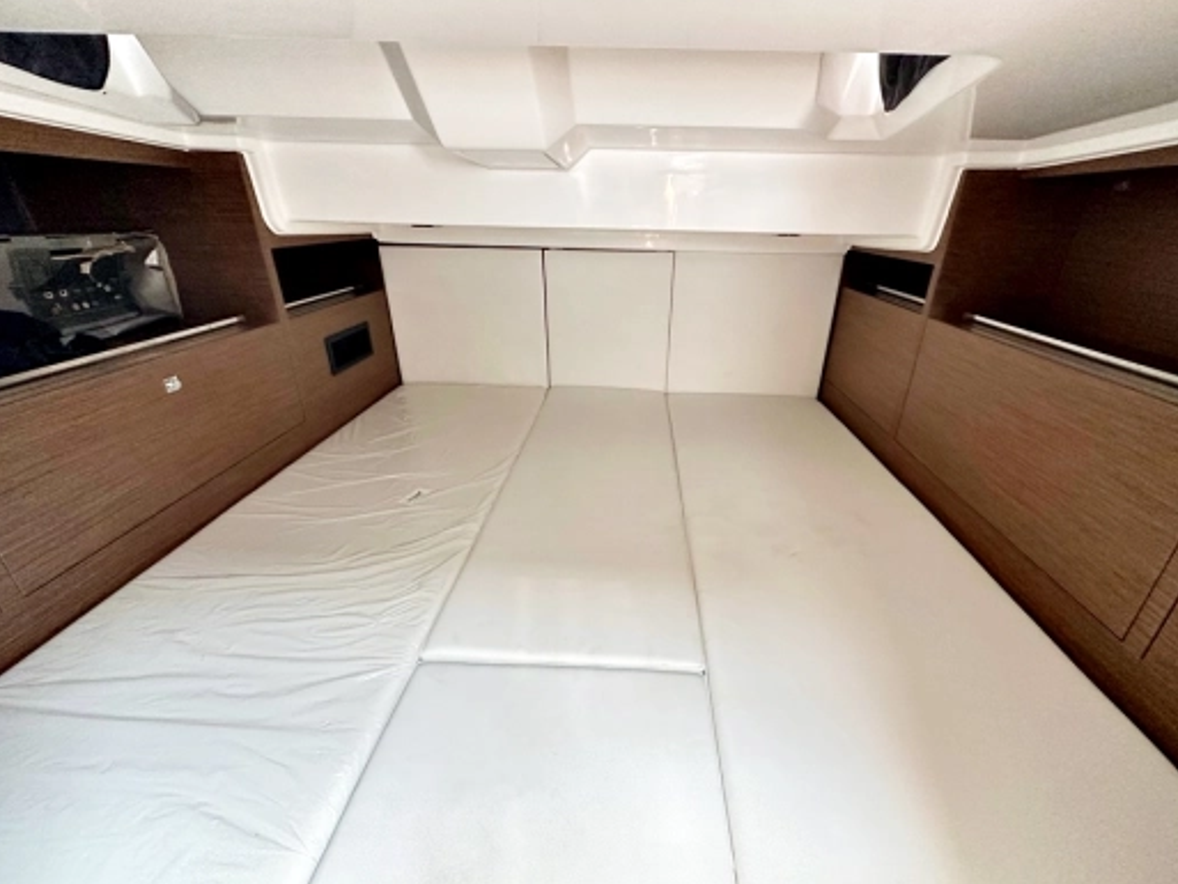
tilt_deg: -25.7
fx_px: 511
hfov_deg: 98.1
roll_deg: -1.6
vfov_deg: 81.8
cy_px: 440
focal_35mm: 15
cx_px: 620
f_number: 2.2
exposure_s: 1/71
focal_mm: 2.22
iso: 320
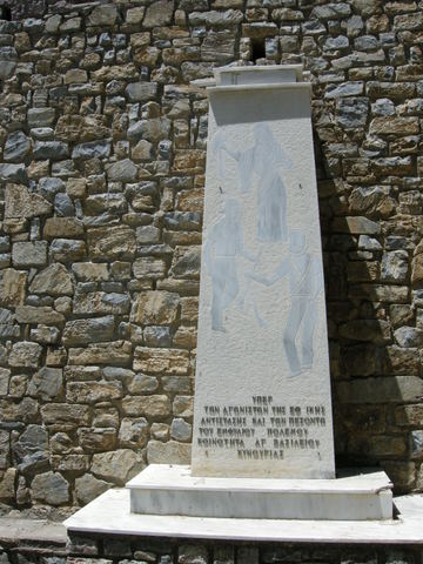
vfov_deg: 51.4
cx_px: 212
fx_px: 587
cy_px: 282
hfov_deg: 39.7
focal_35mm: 36
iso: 64
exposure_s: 1/244
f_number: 6.1
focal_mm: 7.5
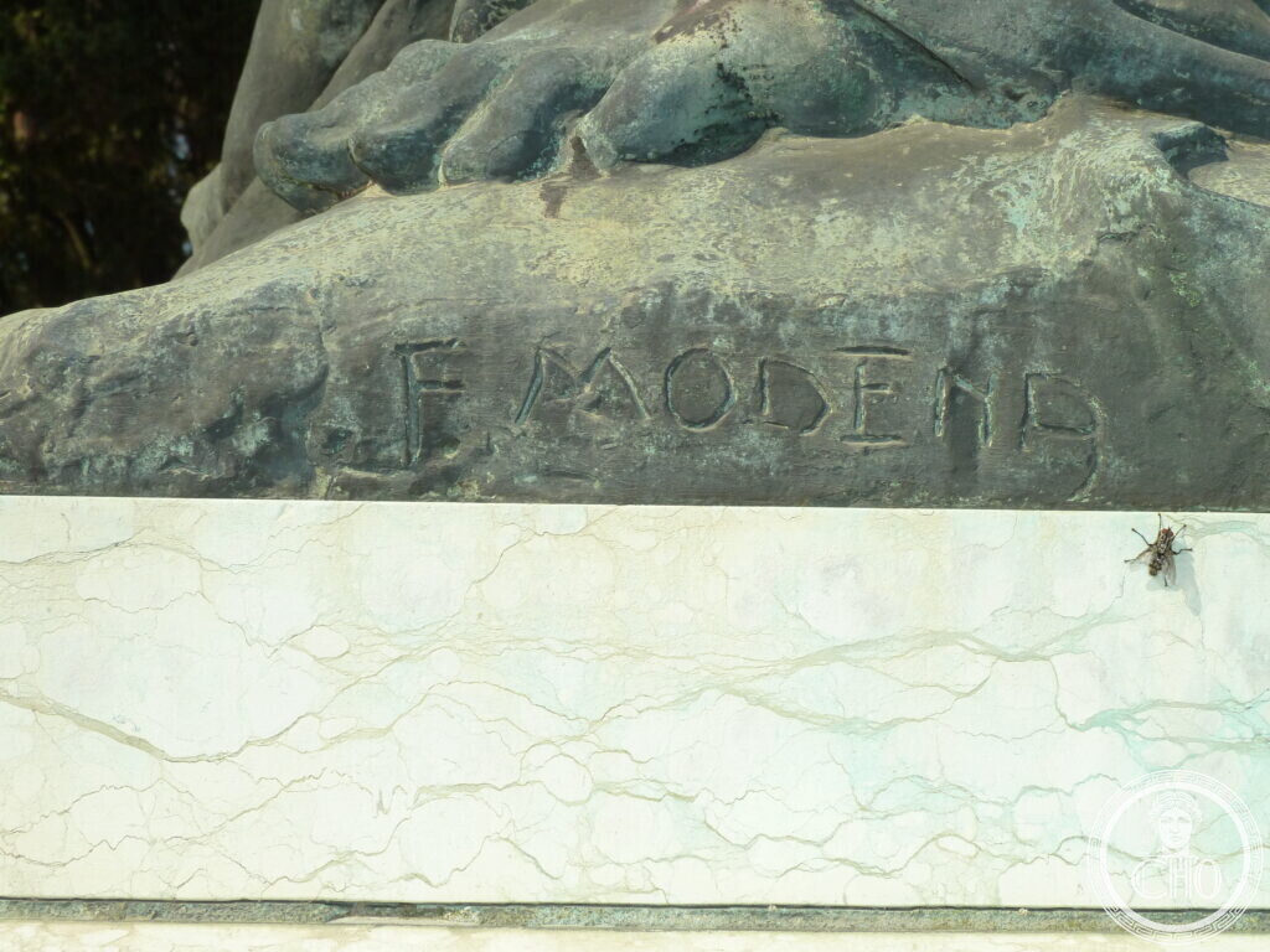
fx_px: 2018
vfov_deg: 26.6
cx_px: 635
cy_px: 476
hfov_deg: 34.9
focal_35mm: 55
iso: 125
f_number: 5.6
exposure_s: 1/400
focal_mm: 9.1
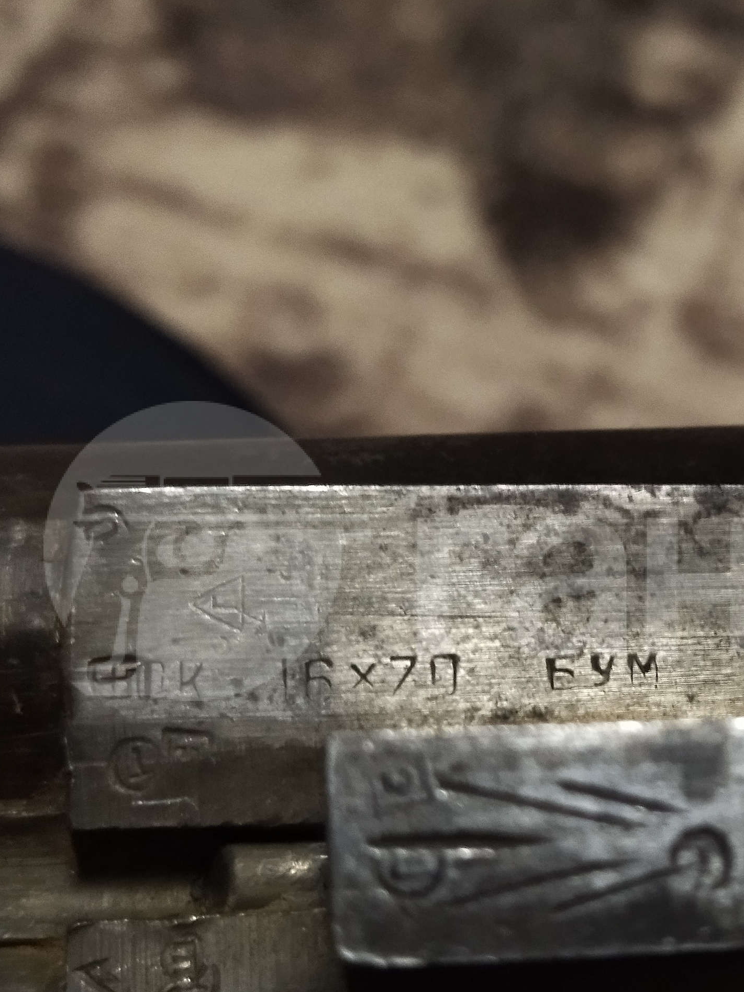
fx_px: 1634
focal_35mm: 57
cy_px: 551
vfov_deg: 33.8
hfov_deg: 24.9
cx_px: 672
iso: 988
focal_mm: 4.74
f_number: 1.79
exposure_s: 1/17
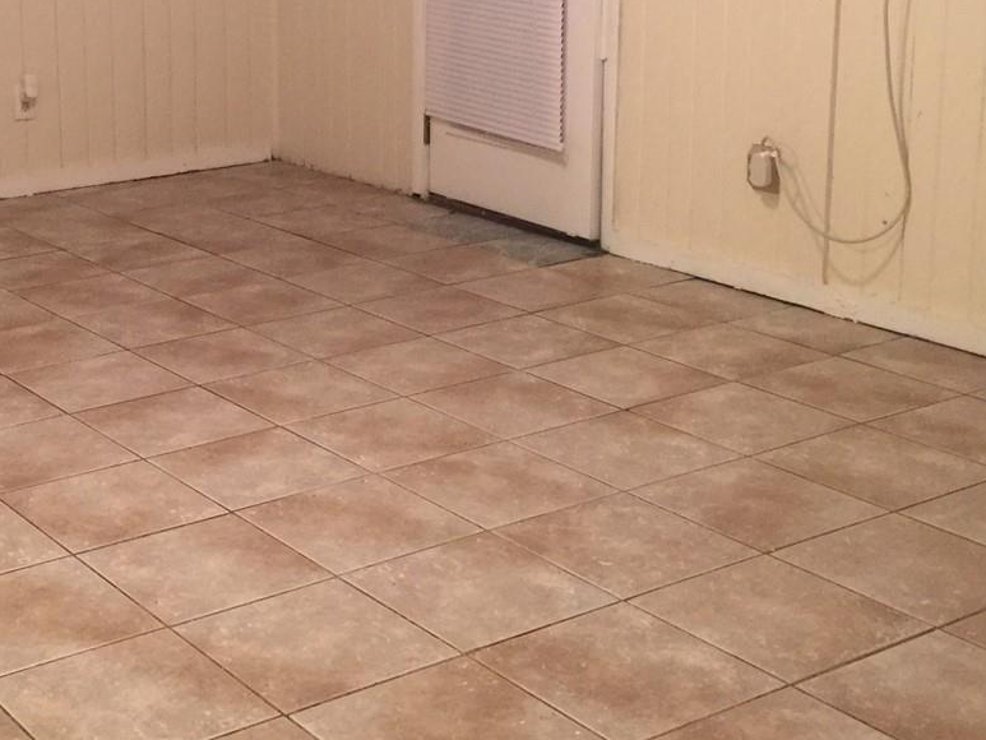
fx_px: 1709
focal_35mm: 60
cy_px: 168
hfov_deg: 31.3
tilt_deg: -11.8
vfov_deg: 24.1
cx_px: 181
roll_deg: +1.4
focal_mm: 4.15
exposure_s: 1/10
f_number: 2.2
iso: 100
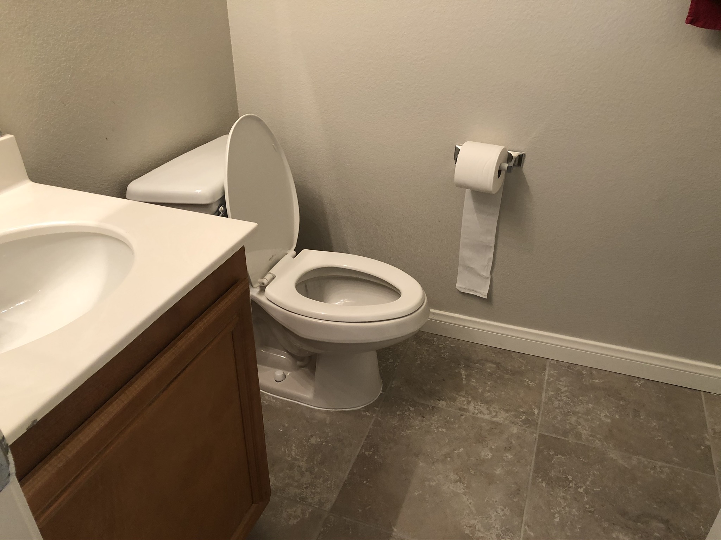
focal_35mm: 28
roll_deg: +0.6
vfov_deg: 49.7
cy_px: 270
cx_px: 360
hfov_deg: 63.4
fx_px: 583
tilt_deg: -29.8
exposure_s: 1/17
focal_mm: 4
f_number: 1.8
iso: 40
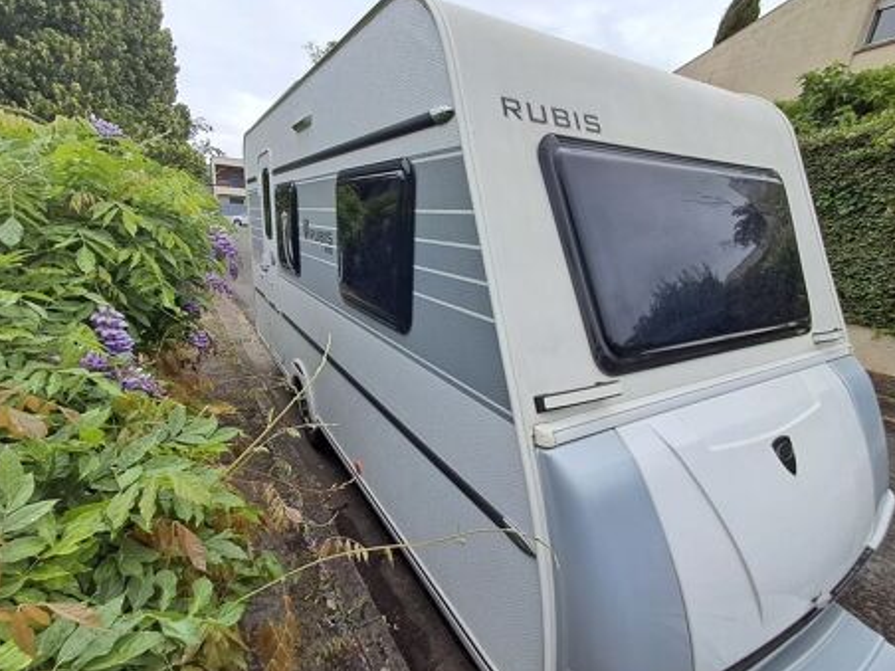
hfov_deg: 91.0
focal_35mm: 17
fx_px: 440
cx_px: 428
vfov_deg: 74.7
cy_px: 350
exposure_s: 1/828
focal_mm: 1.64
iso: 40
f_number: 2.2
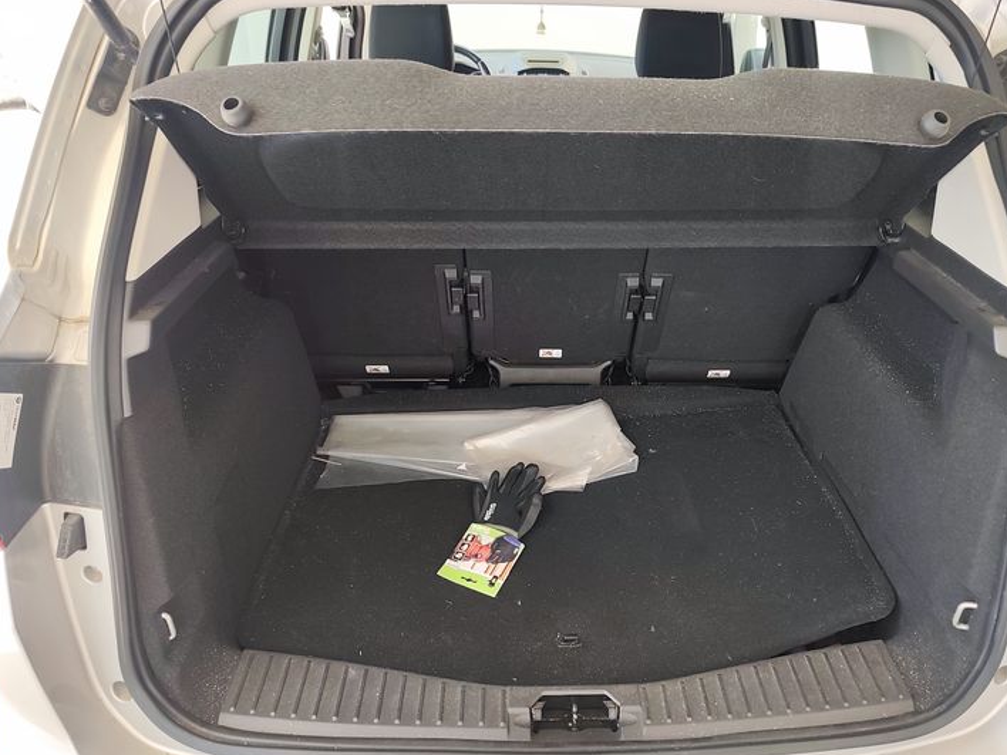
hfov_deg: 67.1
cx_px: 558
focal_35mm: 26
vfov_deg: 53.1
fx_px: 756
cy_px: 377
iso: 200
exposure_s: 1/400
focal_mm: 6.19
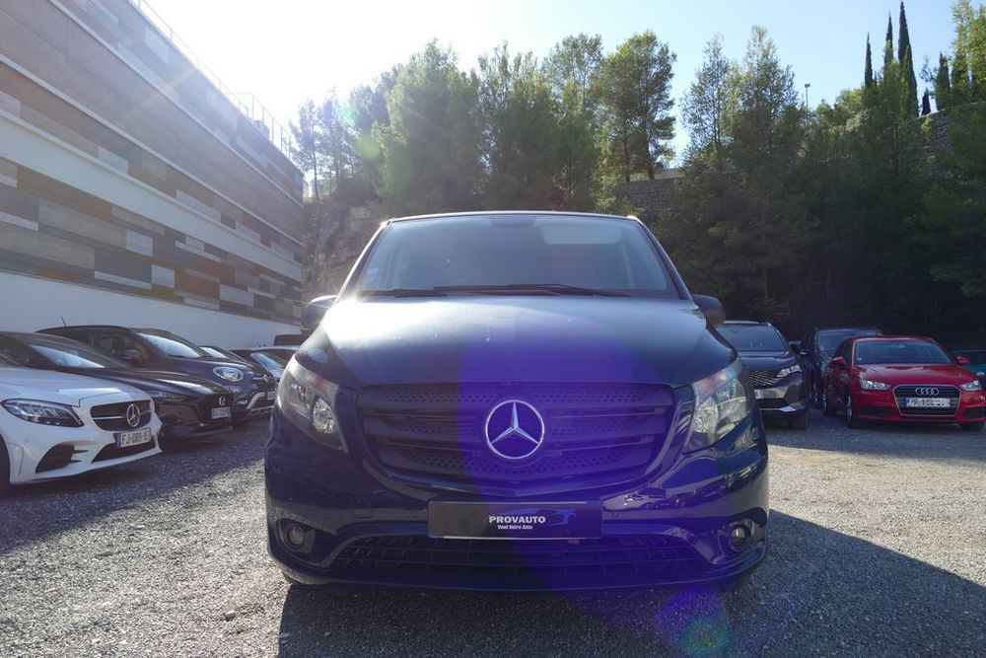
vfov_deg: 51.3
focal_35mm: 25
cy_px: 329
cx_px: 493
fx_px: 685
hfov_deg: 71.5
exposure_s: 1/1000
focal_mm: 9.12
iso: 125
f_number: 2.8
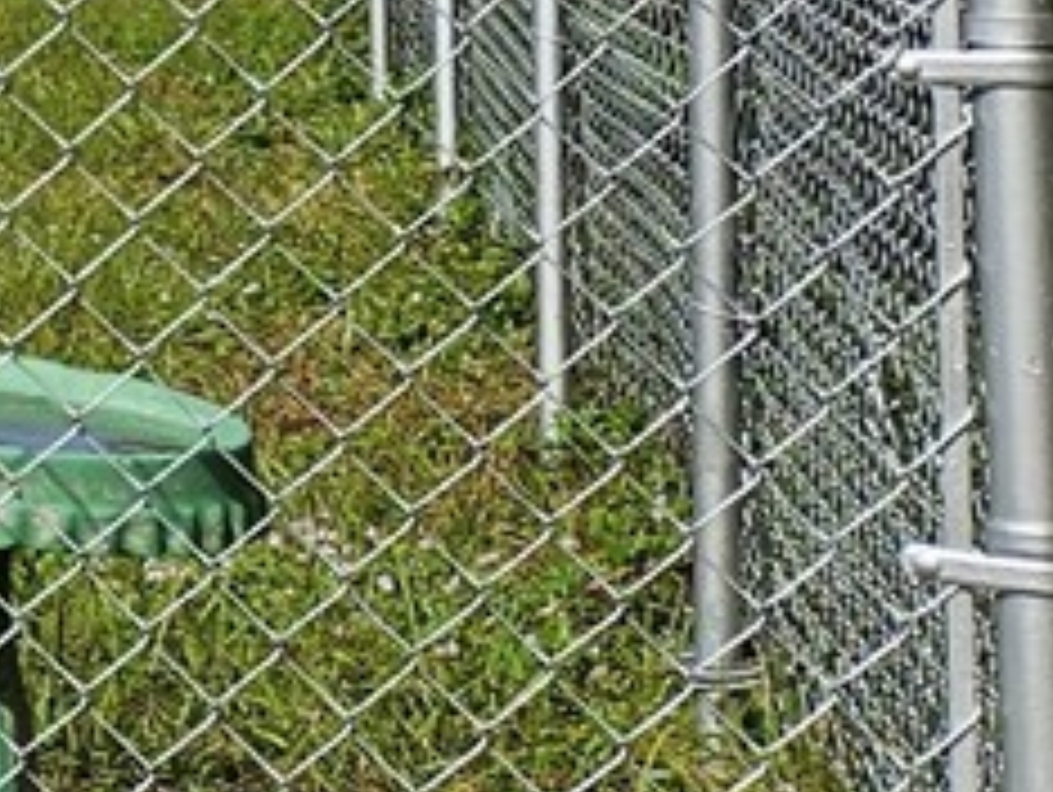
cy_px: -652
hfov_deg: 9.1
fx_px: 4781
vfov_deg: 9.0
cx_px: -2452
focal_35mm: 157
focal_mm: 5.4
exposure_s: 1/2715
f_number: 1.8
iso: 25
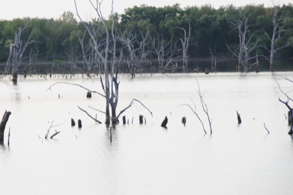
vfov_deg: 4.0
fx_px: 2822
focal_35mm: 347
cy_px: 49
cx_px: 103
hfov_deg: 5.9
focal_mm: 150
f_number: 5.6
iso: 250
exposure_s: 1/500
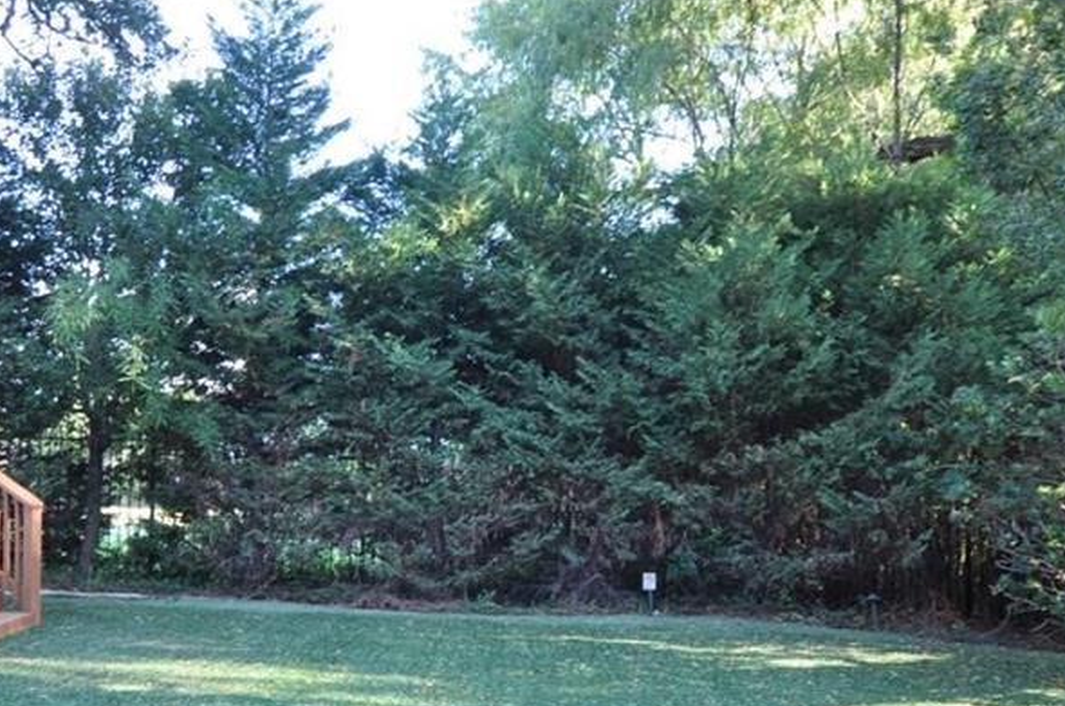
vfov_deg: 38.4
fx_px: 1000
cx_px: 478
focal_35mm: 34
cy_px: 476
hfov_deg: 56.0
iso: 200
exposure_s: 1/40
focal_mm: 13
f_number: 5
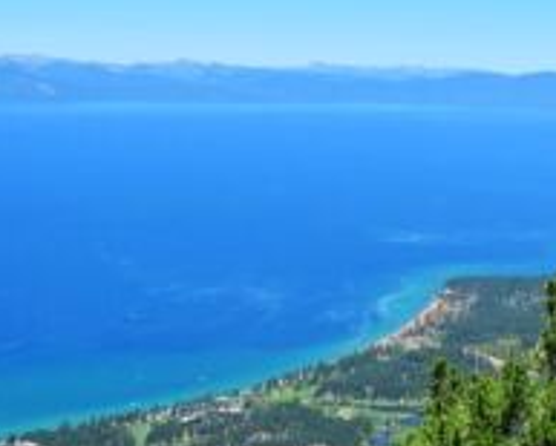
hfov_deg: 20.0
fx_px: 1533
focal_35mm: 93
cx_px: 539
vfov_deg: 16.6
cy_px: 206
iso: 100
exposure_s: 1/125
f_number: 11
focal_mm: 20
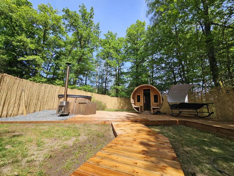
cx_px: 117
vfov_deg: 89.9
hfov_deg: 106.2
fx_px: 88
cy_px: 88
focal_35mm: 13
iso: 50
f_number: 2.2
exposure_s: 1/1011
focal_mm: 2.2
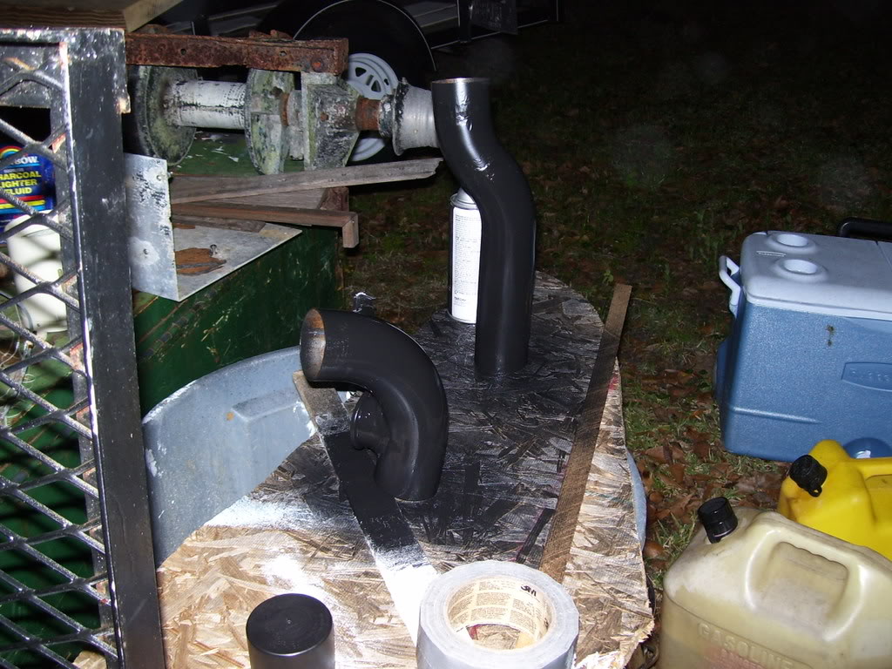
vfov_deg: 39.7
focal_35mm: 36
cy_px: 334
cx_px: 446
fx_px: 928
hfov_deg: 51.4
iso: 80
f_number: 2.7
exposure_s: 1/60
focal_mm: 6
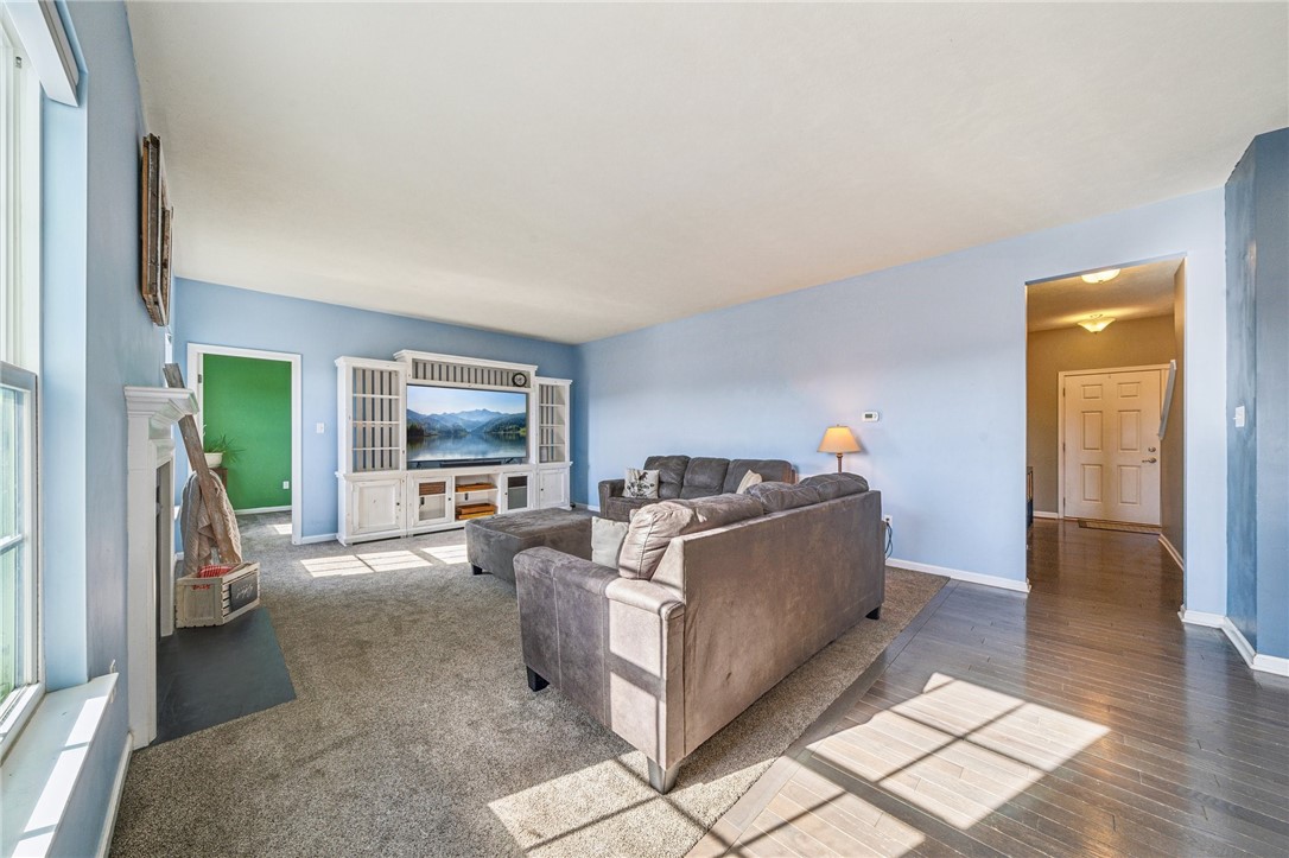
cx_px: 644
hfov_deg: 112.6
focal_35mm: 12
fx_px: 429
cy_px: 429
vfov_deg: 89.9
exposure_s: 1/6
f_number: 11
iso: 50
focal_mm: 12
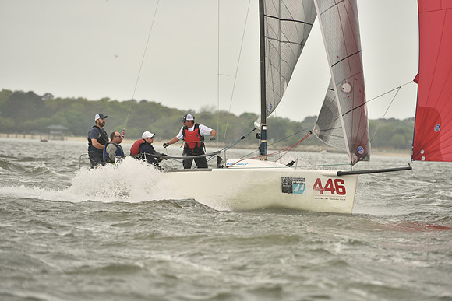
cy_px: 150
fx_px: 5023
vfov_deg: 3.4
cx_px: 226
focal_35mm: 400
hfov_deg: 5.2
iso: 400
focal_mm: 400
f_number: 6.3
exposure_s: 1/1000
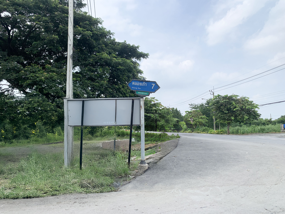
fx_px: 214
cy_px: 107
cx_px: 142
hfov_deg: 67.3
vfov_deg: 53.1
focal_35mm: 26
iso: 25
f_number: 1.8
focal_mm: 4.25
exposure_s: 1/1916
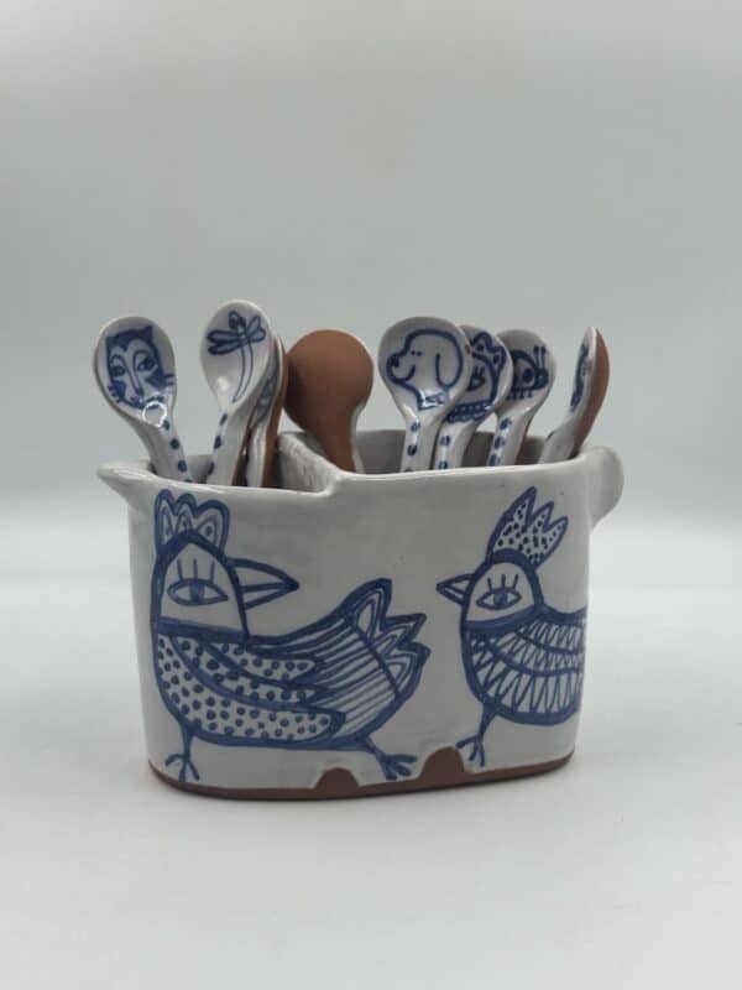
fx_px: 1372
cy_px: 495
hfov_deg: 30.3
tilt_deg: -13.4
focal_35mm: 48
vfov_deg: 39.7
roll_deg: -1.5
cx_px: 371
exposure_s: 1/414
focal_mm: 6.86
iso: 64
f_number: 1.78
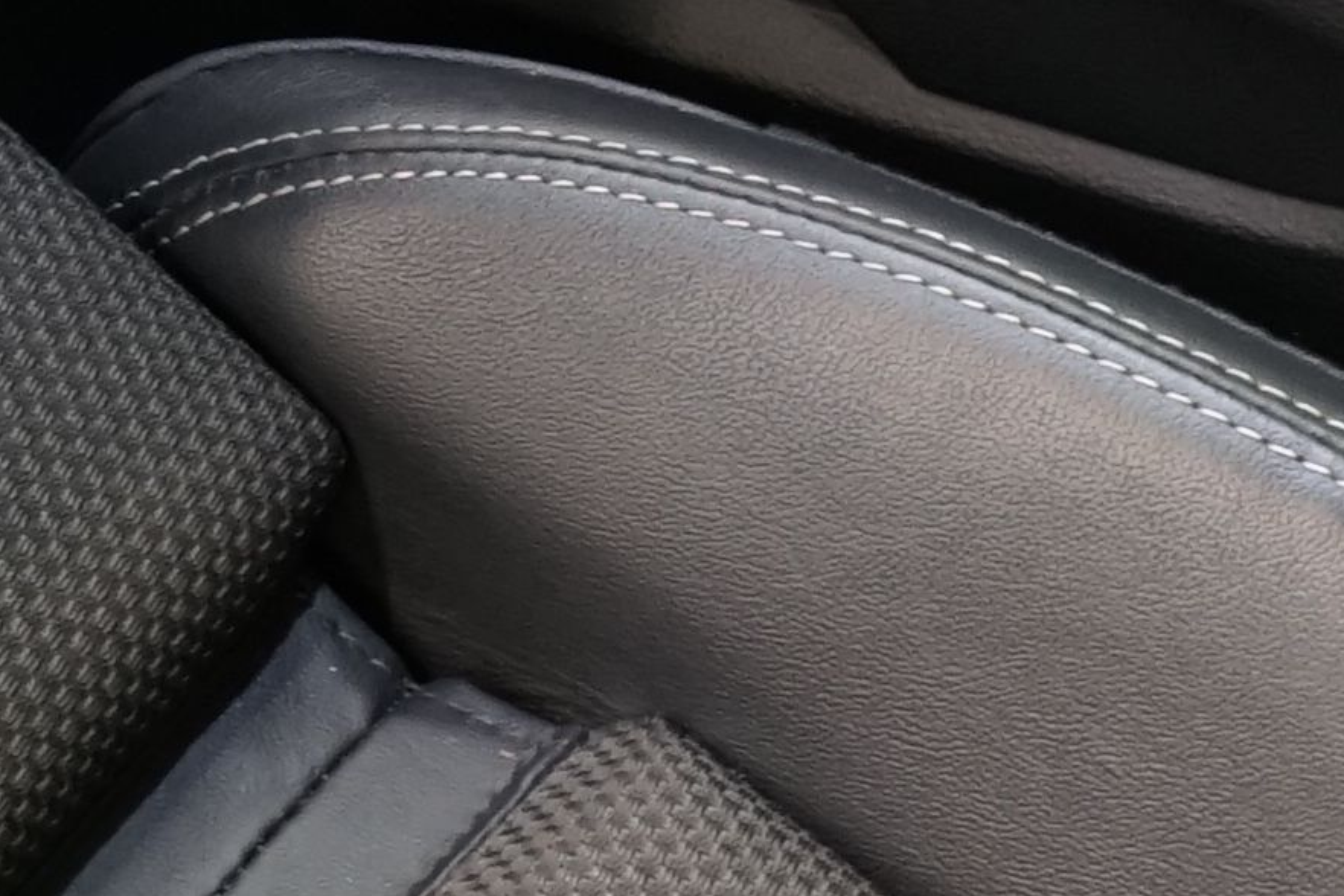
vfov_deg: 6.6
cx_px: 128
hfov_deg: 10.0
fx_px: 7615
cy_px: -792
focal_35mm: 204
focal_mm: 30
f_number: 4
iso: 1000
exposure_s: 1/20
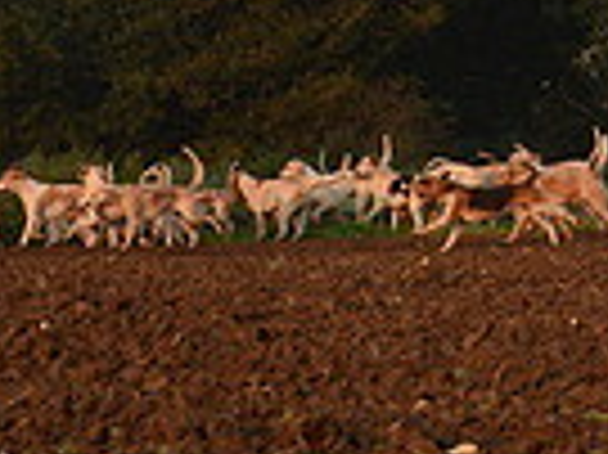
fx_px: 5089
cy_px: -175
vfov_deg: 5.1
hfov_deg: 6.7
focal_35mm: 290
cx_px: 1157
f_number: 9
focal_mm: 70
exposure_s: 1/500
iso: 2500
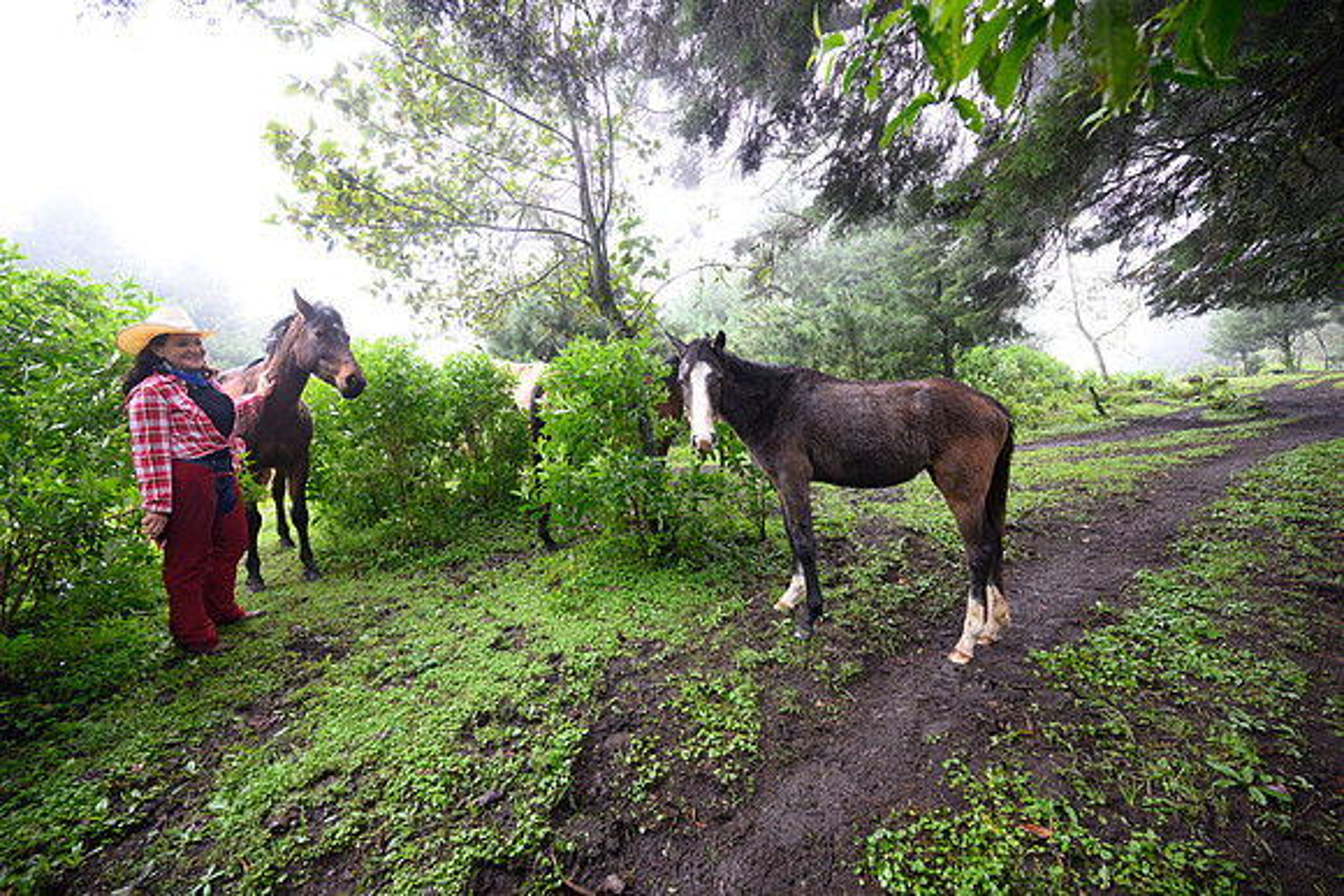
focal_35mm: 14
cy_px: 448
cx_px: 672
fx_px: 523
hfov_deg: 104.2
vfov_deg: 81.2
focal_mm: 14
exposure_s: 1/250
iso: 800
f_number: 4
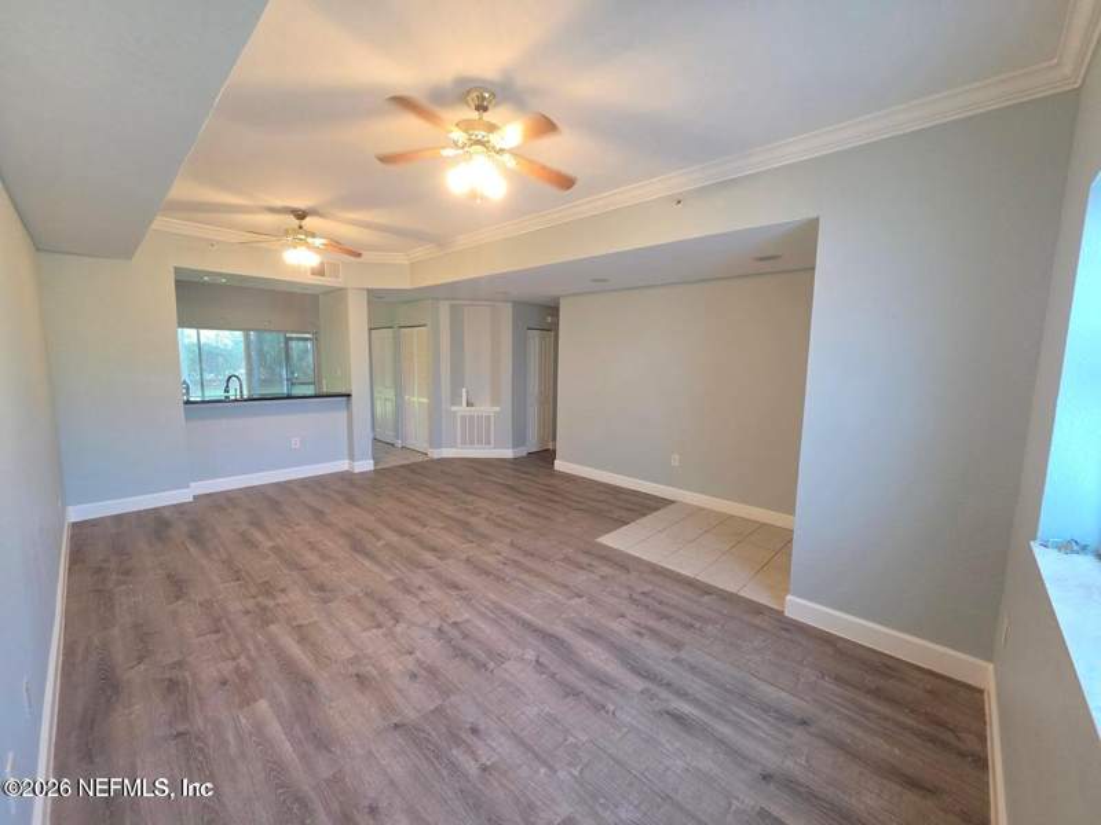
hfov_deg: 106.2
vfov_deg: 89.9
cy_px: 412
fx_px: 413
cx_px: 550
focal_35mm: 13
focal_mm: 2.2
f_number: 1.9
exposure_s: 1/60
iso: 250
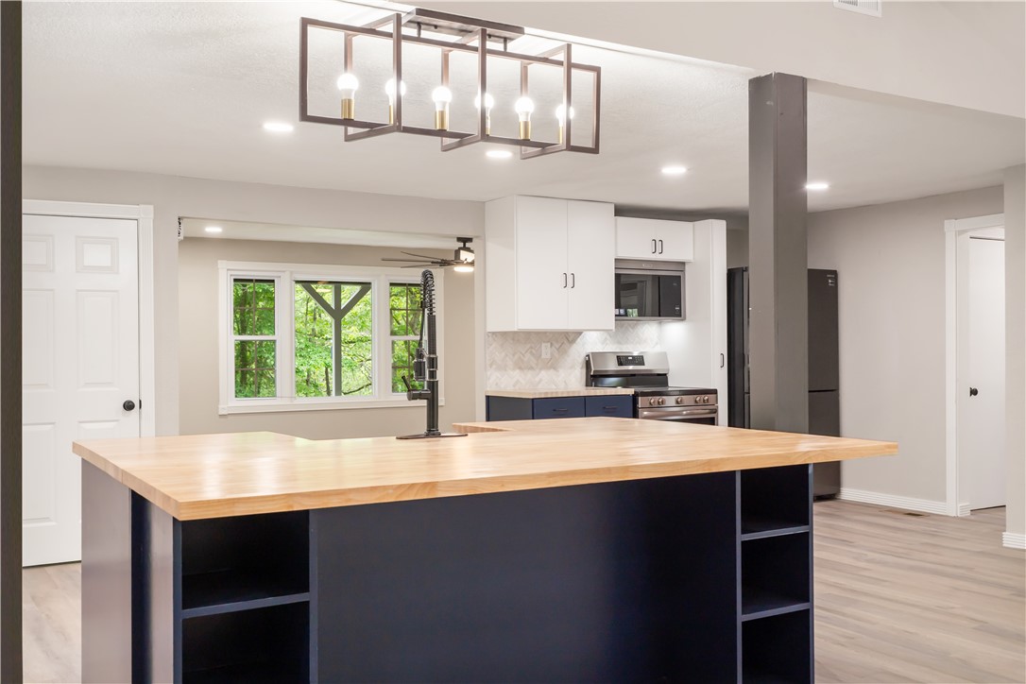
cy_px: 342
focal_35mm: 35
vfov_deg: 37.9
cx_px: 513
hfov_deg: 54.4
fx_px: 997
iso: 320
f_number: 9
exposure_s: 1/20
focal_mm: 35
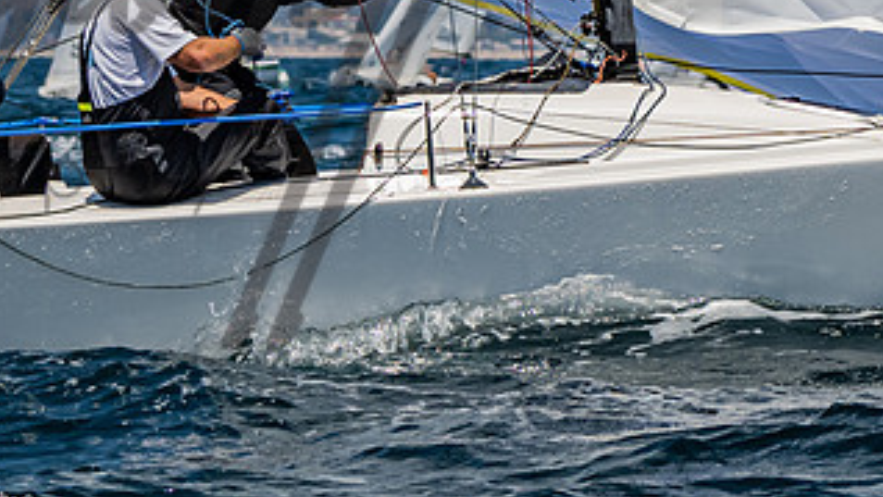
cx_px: 546
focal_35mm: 542
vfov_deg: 2.2
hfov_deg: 4.0
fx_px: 12692
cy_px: 86
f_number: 6.3
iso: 400
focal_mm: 140
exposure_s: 1/2000
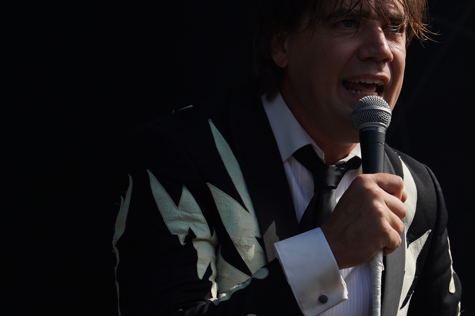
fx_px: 3391
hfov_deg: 8.0
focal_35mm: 257
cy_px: 229
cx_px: 416
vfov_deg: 5.3
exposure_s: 1/400
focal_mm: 105
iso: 100
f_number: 7.1
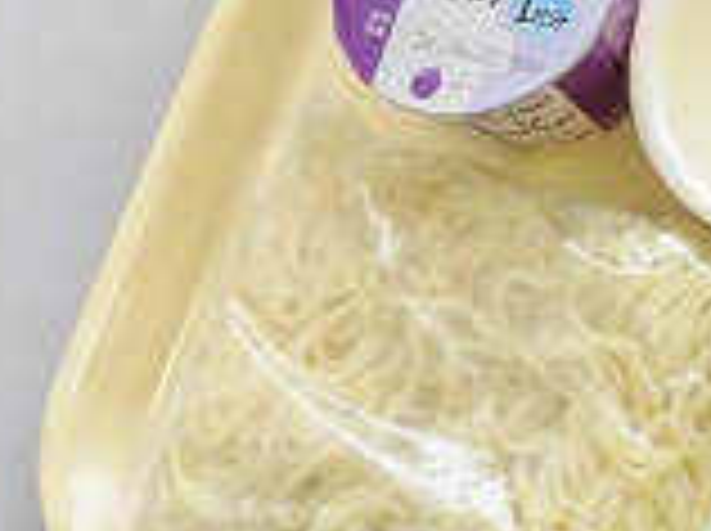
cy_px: 261
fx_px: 1292
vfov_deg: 23.2
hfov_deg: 26.5
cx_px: 900
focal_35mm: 63
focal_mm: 4.3
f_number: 3.1
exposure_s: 1/60
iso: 160
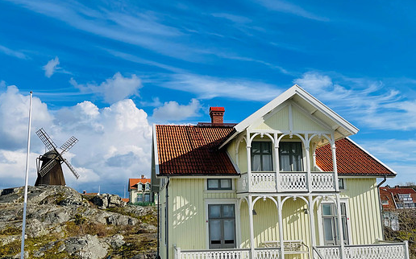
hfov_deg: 61.3
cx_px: 203
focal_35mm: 31
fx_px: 351
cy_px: 159
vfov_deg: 40.3
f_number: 1.6
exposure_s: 1/5556
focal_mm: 4.2
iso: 32
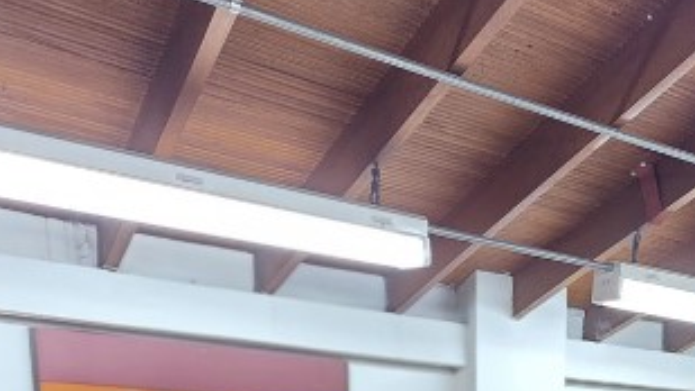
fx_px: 866
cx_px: 801
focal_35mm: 47
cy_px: 636
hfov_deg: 35.8
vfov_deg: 20.5
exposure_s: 1/60.2
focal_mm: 2.2
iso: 500
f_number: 1.9
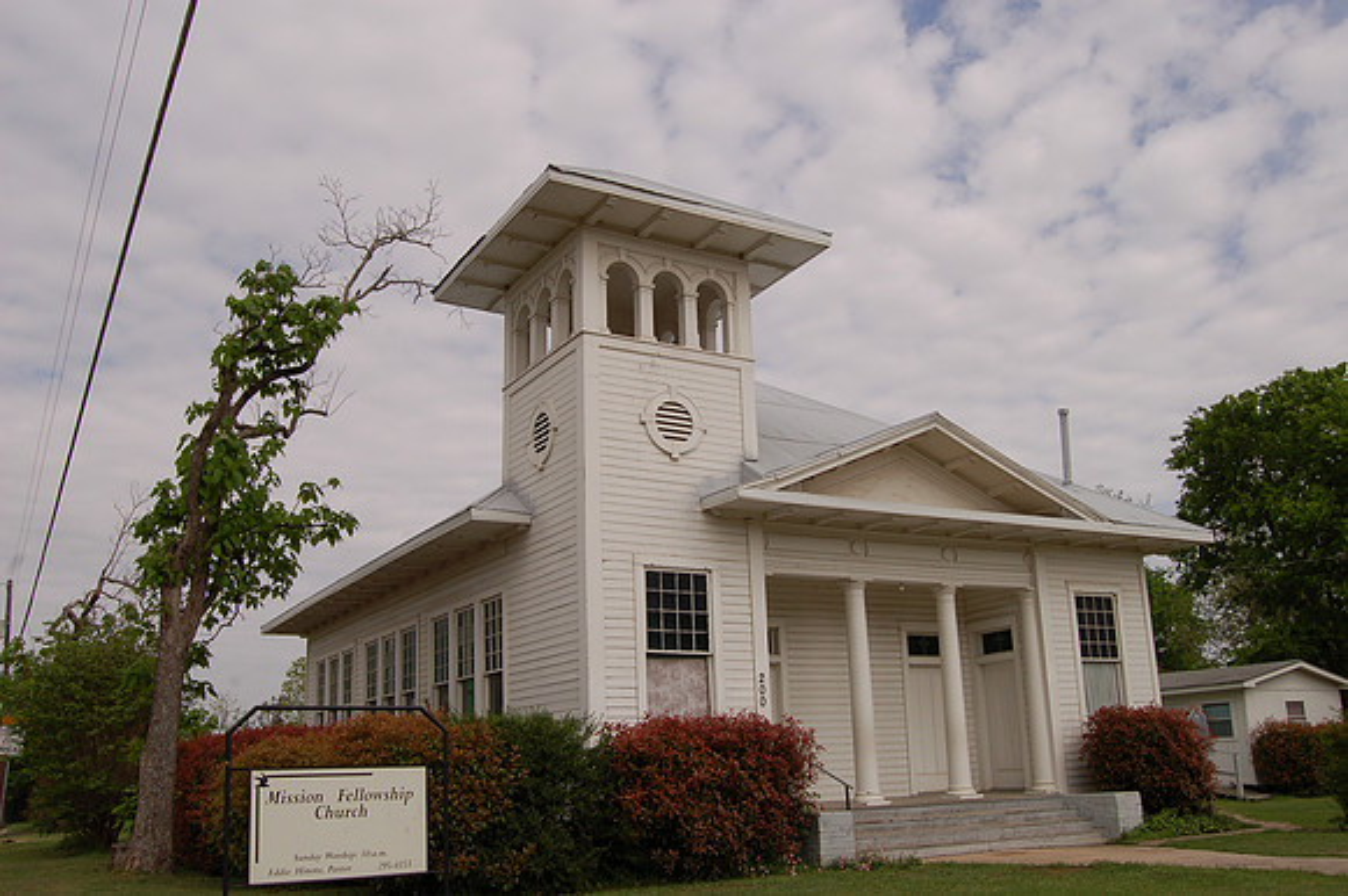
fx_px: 1123
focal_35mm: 30
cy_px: 448
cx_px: 674
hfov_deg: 62.0
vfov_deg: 43.6
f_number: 10
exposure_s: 1/400
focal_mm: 20
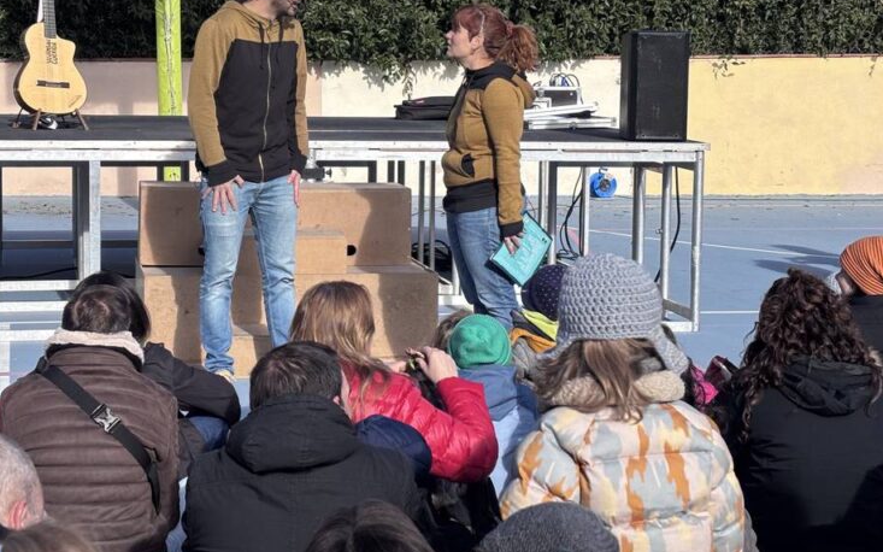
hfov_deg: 26.8
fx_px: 1853
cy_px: 174
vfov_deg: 16.9
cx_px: 364
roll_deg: +1.1
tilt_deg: -2.6
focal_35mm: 77
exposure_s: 1/2062
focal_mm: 5.96
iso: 40
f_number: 1.6
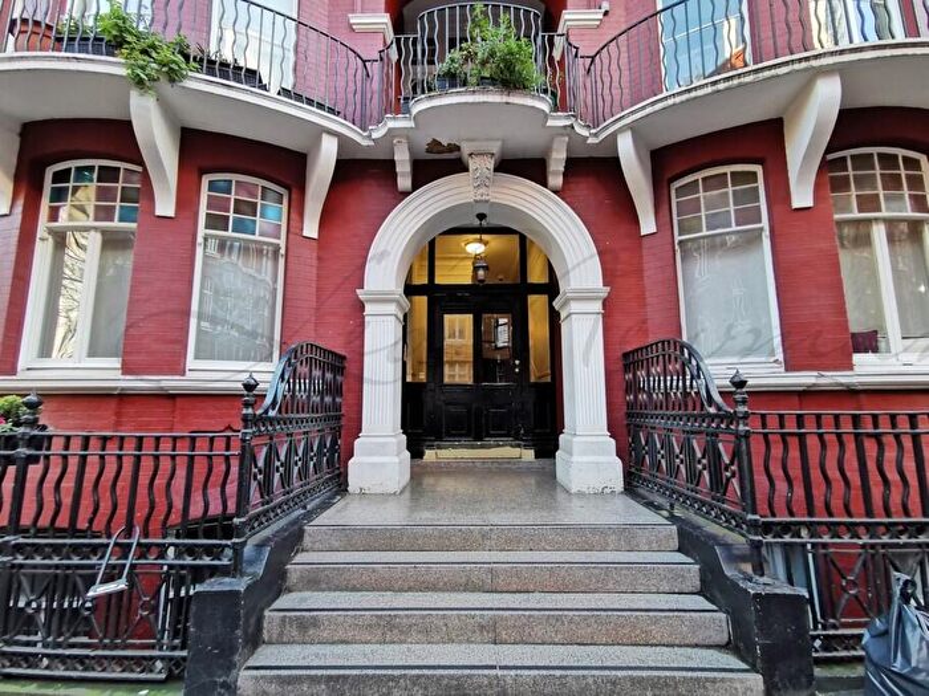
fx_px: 429
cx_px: 464
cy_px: 348
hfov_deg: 94.5
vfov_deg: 78.1
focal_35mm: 16
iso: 160
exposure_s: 1/50
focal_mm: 2.35
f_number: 2.2
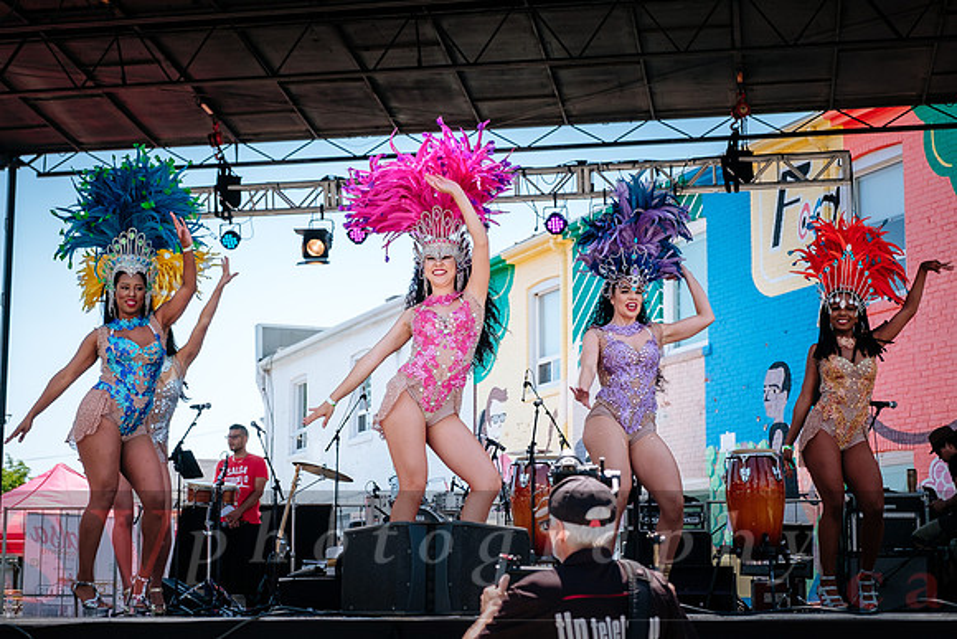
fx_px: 1745
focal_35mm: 66
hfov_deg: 30.6
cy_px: 354
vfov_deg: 20.7
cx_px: 419
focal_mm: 38.8
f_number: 2.8
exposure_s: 1/2000
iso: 200
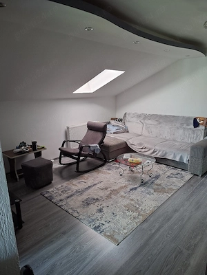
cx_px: 104
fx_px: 183
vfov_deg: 73.9
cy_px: 138
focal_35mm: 23
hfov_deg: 58.9
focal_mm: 5.54
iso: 250
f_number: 1.8
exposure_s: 1/60.2
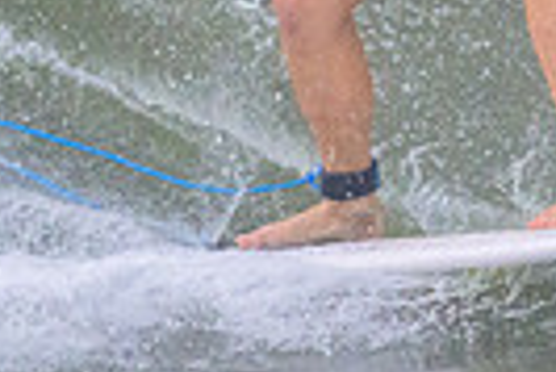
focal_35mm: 3489
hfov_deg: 0.6
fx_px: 53944
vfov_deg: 0.4
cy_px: -207
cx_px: 844
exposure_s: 1/3200
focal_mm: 800
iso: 8000
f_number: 11
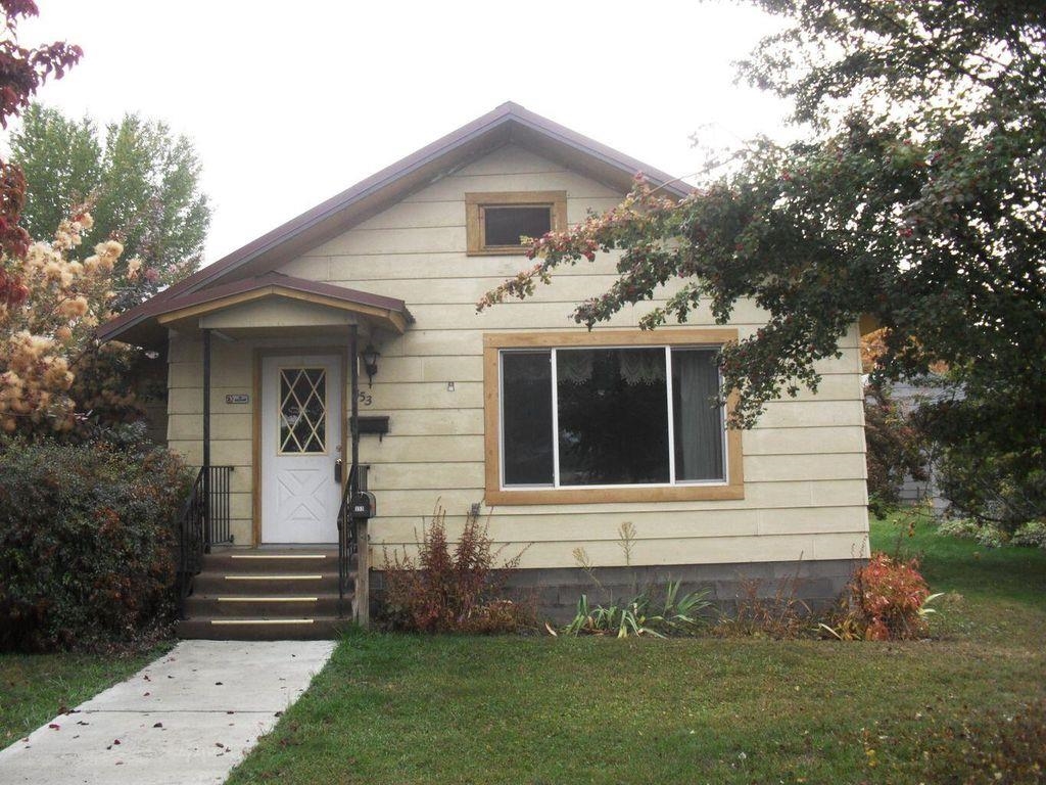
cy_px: 392
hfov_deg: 52.6
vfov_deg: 40.7
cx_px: 523
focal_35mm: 35
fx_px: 1058
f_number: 3.2
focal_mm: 6.3
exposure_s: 1/125
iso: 100
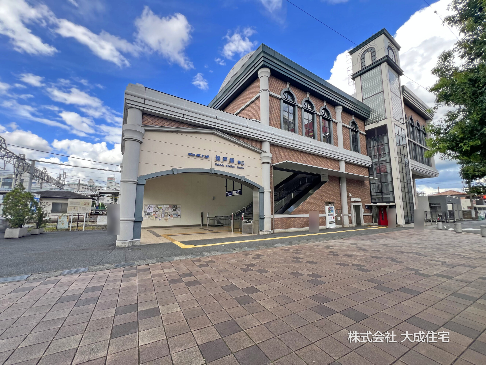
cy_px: 182
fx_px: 183
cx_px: 243
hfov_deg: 106.2
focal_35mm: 13
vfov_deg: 89.9
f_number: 1.8
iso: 32
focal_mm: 1.57
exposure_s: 1/301
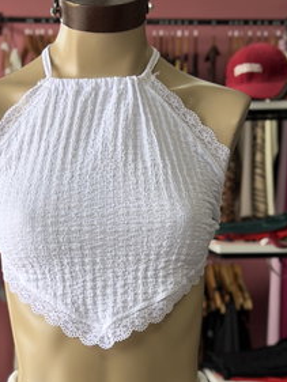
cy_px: 360
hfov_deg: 16.2
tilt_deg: -10.6
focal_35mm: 91
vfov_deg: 21.0
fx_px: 1005
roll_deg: +0.0
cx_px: 116
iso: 64
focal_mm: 6.76
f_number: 1.78
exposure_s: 1/371
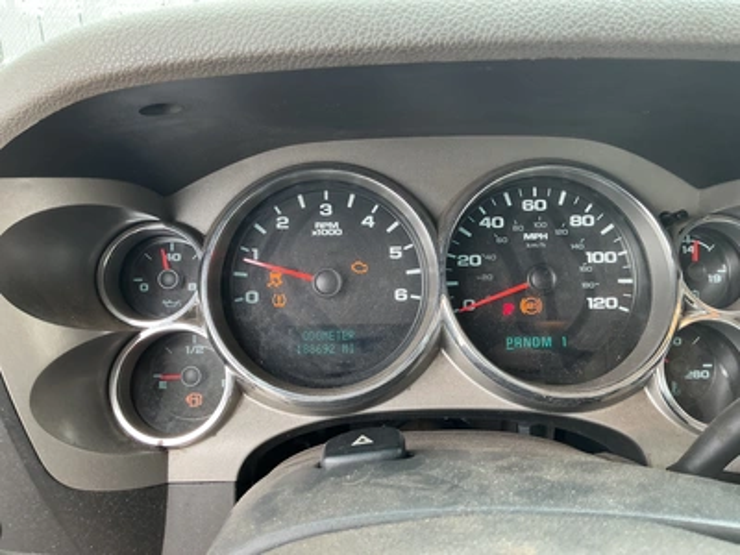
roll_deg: -0.7
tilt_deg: -25.6
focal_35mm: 28
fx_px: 599
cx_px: 370
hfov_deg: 63.4
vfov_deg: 49.7
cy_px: 278
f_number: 1.8
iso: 64
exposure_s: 1/86
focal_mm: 3
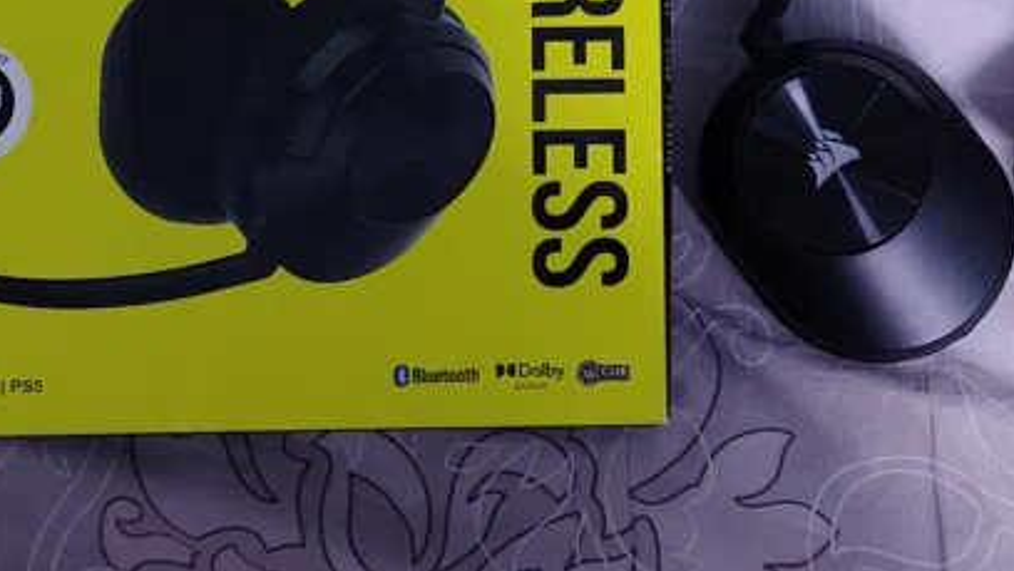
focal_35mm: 82
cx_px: 584
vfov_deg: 14.5
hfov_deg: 25.9
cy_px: -2
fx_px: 2206
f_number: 1.75
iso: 2213
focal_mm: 5.25
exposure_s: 1/25
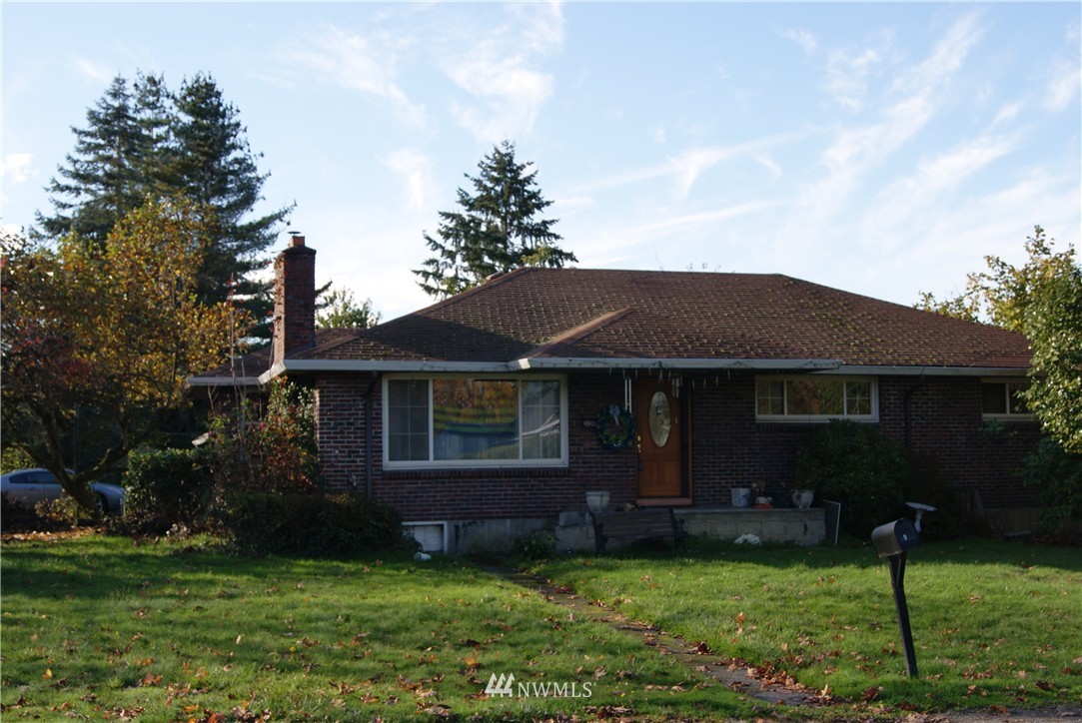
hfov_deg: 43.6
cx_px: 541
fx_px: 1354
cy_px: 362
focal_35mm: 45
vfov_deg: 29.9
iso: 100
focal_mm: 30
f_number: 7.1
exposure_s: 1/125
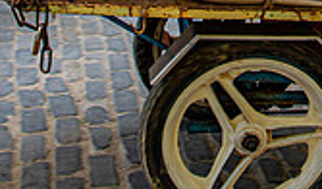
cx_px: 276
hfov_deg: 22.7
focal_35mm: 91
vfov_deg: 12.8
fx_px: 785
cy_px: -117
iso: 100
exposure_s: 1/80
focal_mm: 24
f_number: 4.5
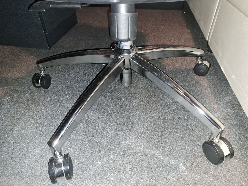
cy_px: 93
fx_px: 172
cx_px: 124
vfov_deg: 56.8
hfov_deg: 71.6
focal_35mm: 24
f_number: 1.8
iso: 500
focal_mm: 5.23
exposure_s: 1/10
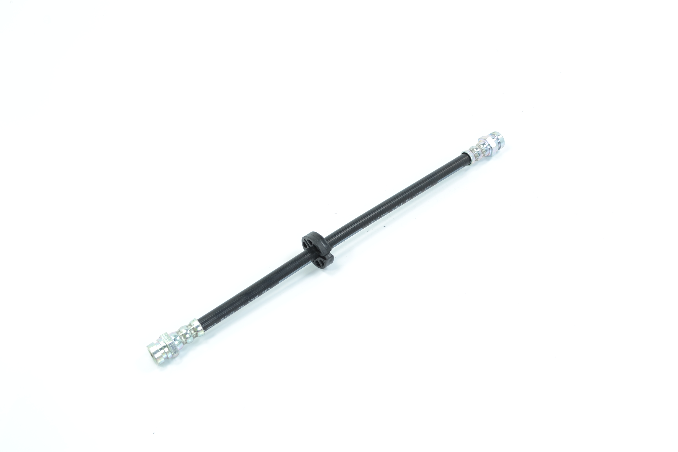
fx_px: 819
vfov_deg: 30.8
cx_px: 339
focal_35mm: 44
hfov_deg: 45.0
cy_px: 226
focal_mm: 29
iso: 100
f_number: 7.1
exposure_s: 1/25
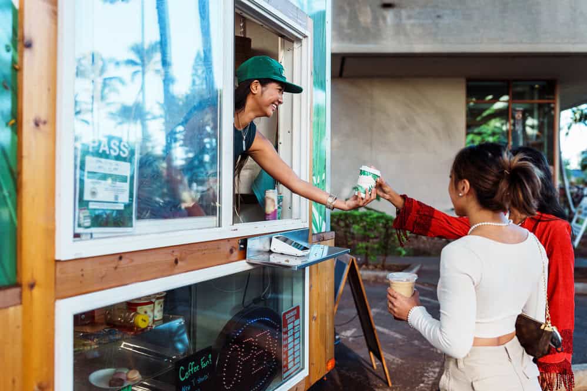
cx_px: 294
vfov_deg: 37.8
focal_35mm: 35
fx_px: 571
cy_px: 196
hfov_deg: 54.4
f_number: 2.5
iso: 400
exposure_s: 1/640
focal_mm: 35
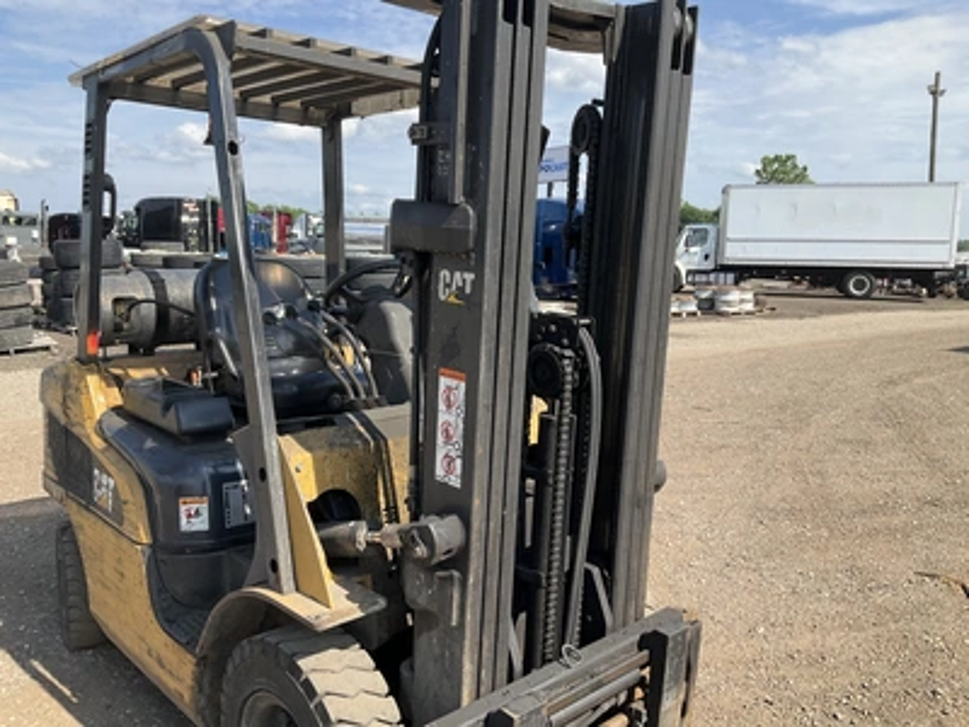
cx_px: 484
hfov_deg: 61.7
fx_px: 812
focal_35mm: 29
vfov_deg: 48.2
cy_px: 364
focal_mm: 3
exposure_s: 1/1015
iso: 25
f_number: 1.8
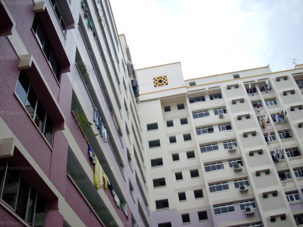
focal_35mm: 37
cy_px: 114
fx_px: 324
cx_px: 152
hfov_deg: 50.2
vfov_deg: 38.6
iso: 80
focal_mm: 6.2
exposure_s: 1/500
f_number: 5.6
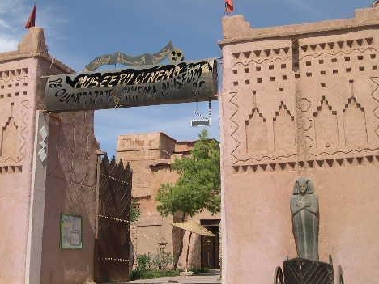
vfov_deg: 27.9
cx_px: 160
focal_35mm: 52
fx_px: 569
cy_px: 96
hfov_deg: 36.7
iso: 100
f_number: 7.6
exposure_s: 1/292
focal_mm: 8
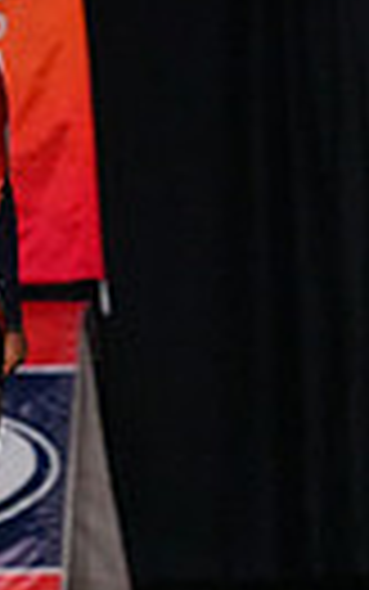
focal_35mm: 815
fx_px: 13099
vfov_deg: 2.6
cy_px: 318
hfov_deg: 1.6
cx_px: -788
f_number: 5.6
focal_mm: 180
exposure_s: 1/1250
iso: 16000
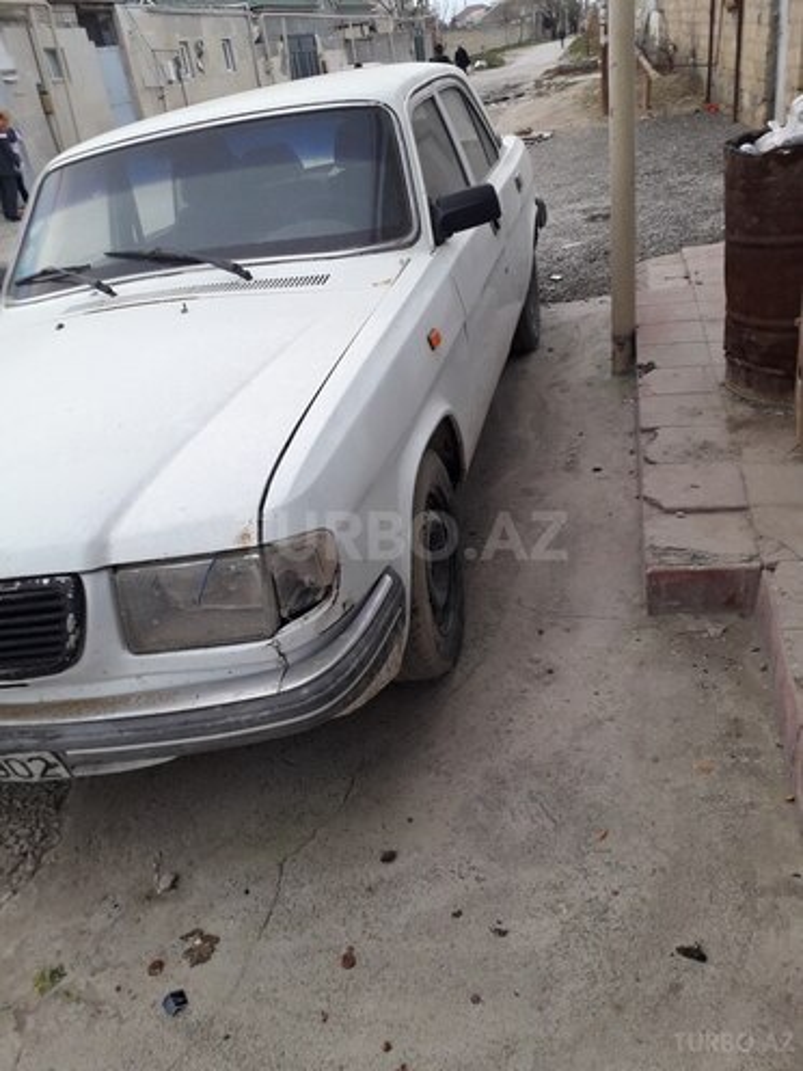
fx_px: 835
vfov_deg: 65.3
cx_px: 402
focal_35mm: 27
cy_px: 536
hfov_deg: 51.4
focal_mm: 3.6
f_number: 1.9
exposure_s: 1/110
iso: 40
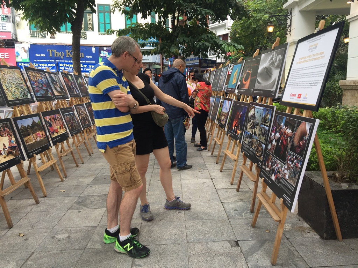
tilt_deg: -6.9
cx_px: 179
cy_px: 134
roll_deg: -1.1
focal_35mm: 29
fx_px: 300
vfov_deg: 48.2
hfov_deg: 61.7
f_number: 2.2
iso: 40
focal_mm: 4.15
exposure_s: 1/50
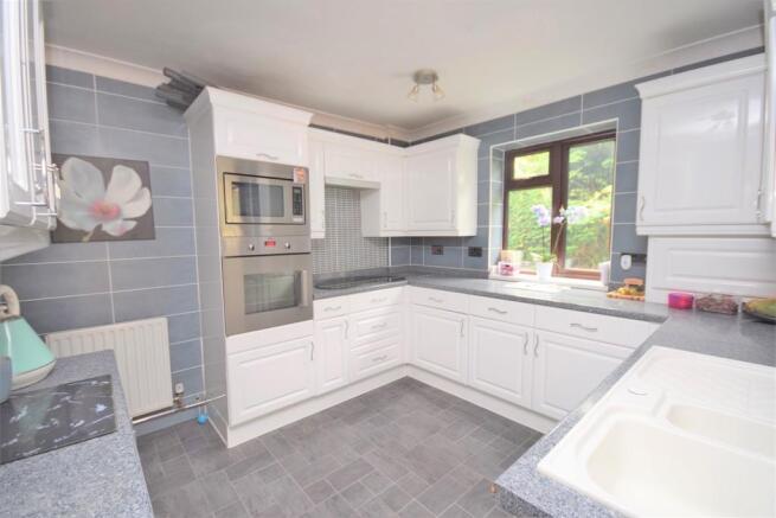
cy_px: 259
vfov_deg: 77.4
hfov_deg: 100.4
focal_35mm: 15
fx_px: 323
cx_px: 388
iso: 800
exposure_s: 1/80
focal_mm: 10
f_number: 4.5
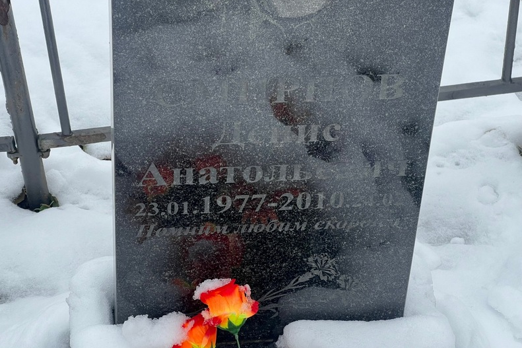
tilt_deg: -32.2
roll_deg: -3.3
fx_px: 1174
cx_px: 259
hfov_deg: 25.1
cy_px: 160
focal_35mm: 81
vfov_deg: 16.8
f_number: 2.8
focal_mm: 9
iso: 64
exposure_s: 1/99
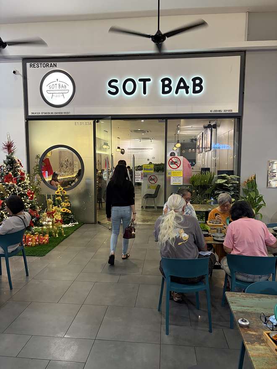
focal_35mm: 26
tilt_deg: -4.7
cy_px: 184
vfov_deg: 67.3
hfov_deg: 53.1
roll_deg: +0.6
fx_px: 277
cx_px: 138
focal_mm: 5.96
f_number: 1.6
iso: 200
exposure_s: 1/50
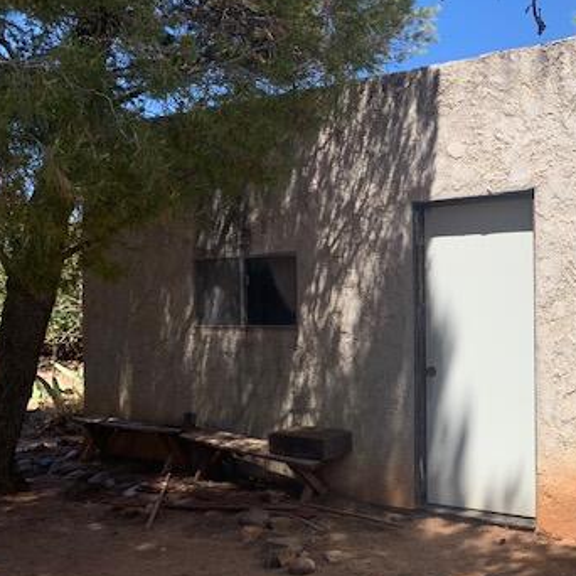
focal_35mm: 43
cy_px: 330
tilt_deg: +0.6
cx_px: 492
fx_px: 810
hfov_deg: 37.2
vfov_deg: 39.1
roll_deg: -1.2
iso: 25
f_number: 1.8
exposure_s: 1/1299
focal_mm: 4.25
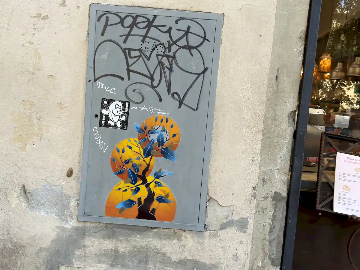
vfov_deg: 40.7
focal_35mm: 35
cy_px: 135
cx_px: 180
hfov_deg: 52.6
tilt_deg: -4.4
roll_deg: -4.8
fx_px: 364
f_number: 1.78
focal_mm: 6.76
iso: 64
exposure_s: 1/166
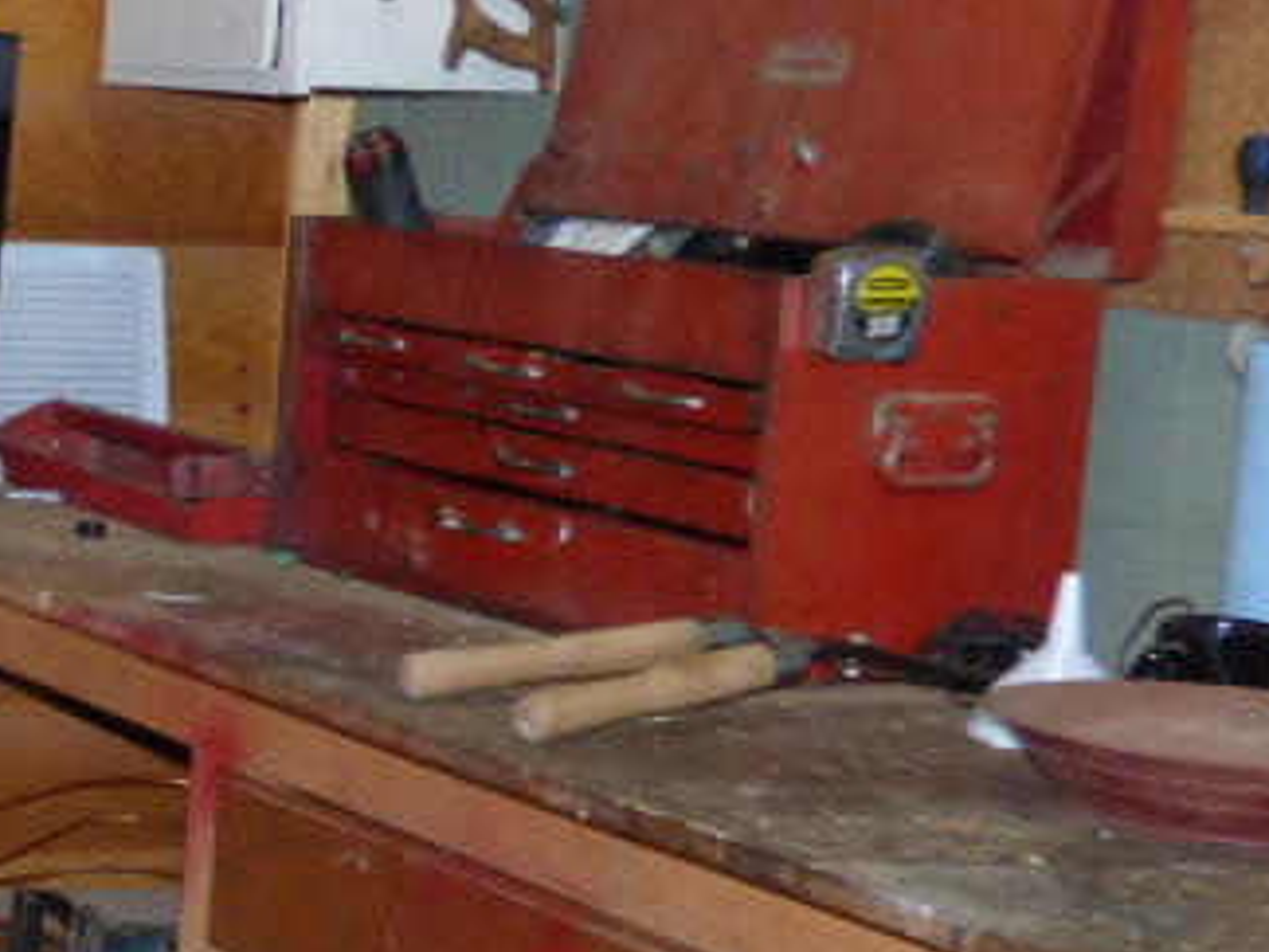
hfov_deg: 17.8
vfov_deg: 15.1
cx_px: -662
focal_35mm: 98
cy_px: 623
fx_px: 3593
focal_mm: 5.53
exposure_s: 1/50
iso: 320
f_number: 3.3
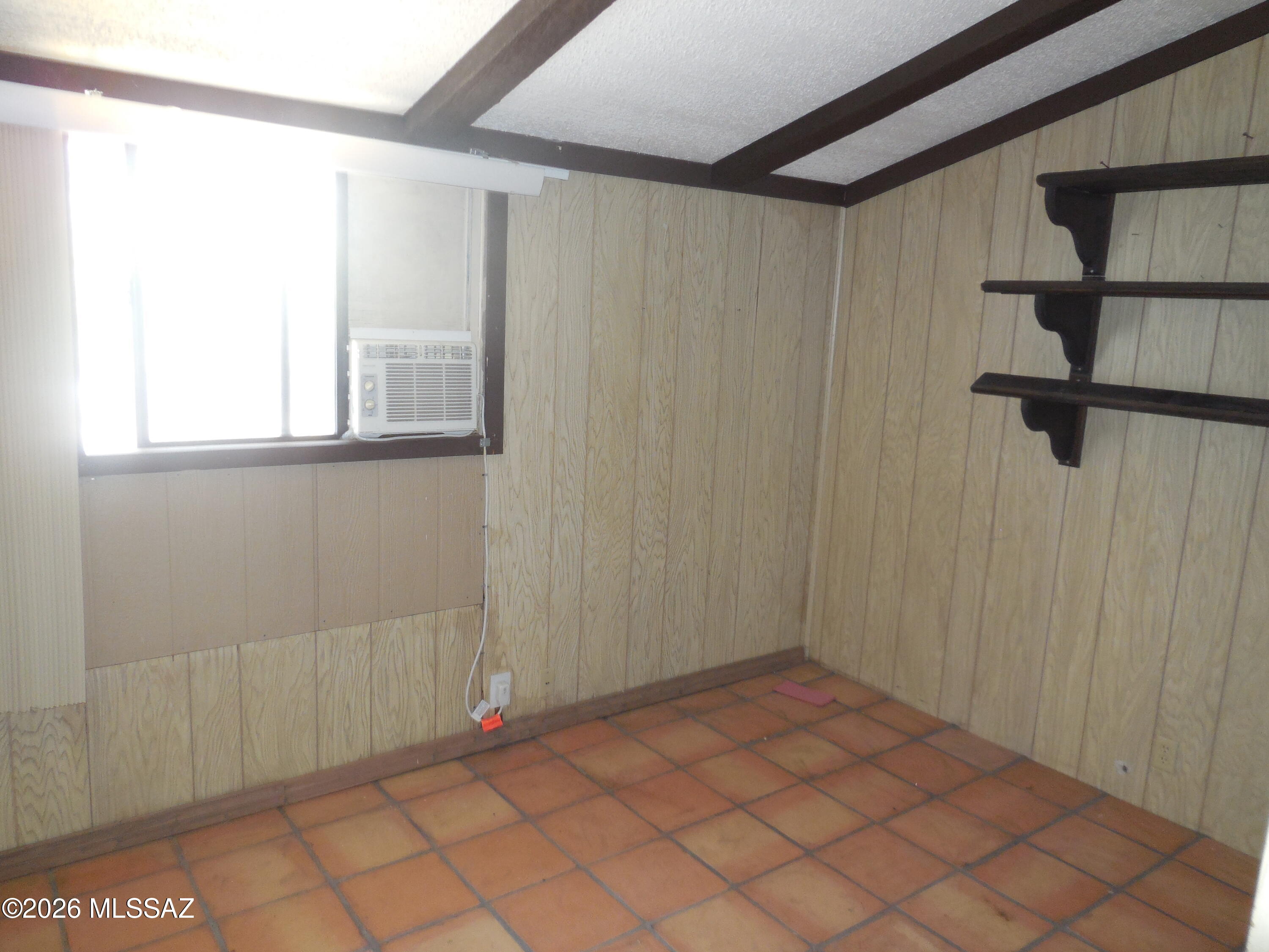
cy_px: 476
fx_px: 916
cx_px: 634
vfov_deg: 54.9
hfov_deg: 69.4
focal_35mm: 25
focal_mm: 4.5
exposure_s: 1/25
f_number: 3.1
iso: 250
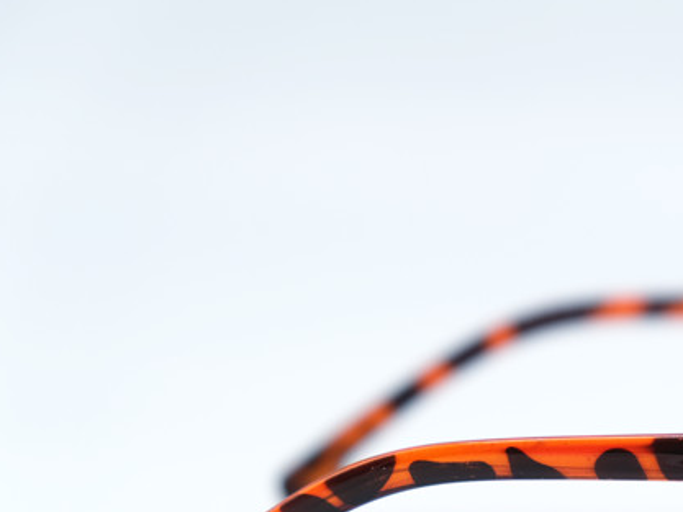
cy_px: 469
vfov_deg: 8.1
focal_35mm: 182
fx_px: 3592
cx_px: 773
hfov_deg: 10.7
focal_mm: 52.7
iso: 160
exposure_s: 1/180
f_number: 4
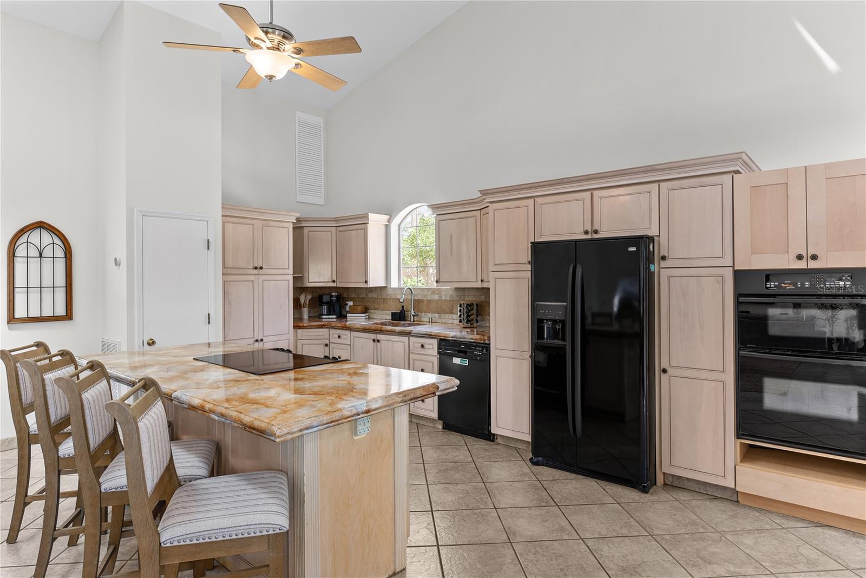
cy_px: 289
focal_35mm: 20
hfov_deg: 84.0
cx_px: 433
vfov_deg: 62.0
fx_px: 481
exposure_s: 1/1.25
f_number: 8
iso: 100
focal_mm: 20
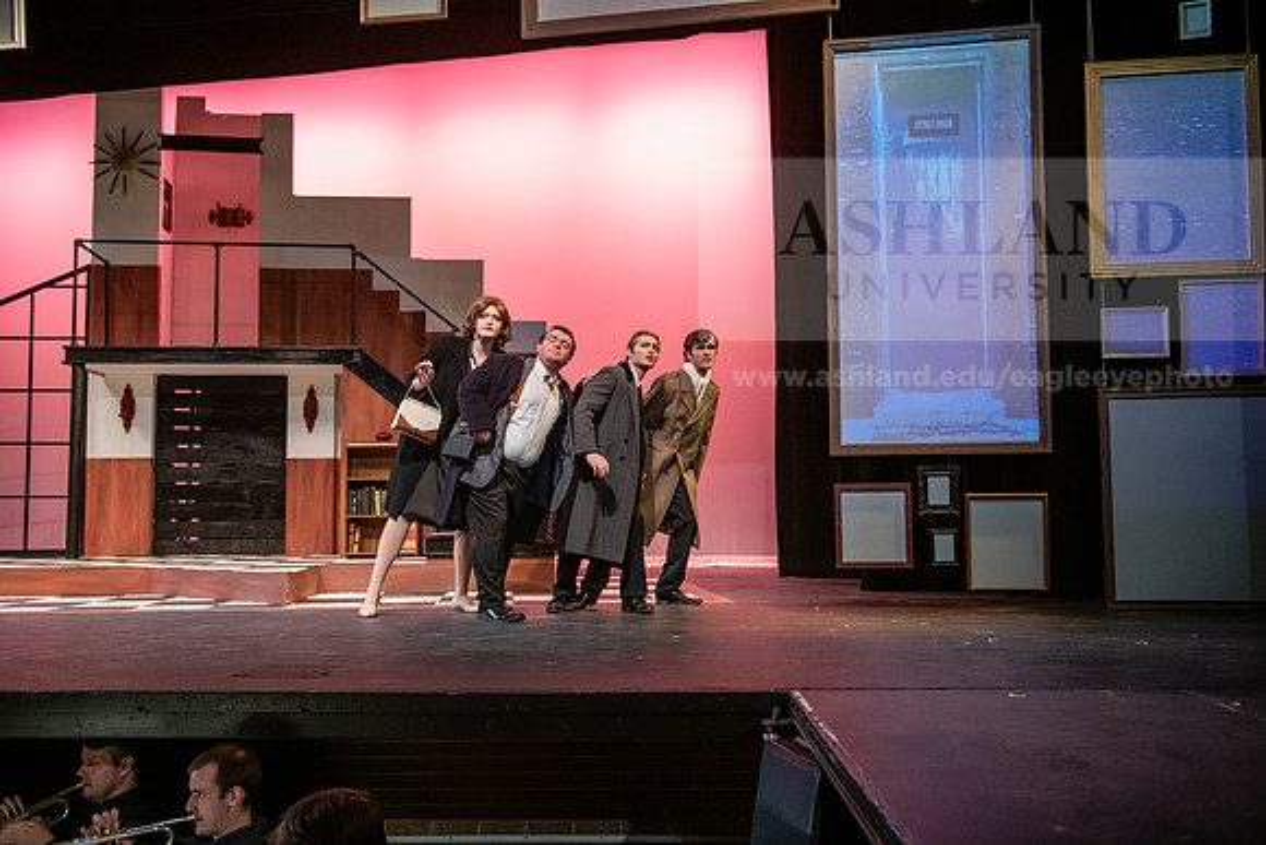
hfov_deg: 58.7
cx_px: 633
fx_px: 1126
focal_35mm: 32
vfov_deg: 41.1
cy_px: 422
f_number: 3.2
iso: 2500
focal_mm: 32
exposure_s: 1/200
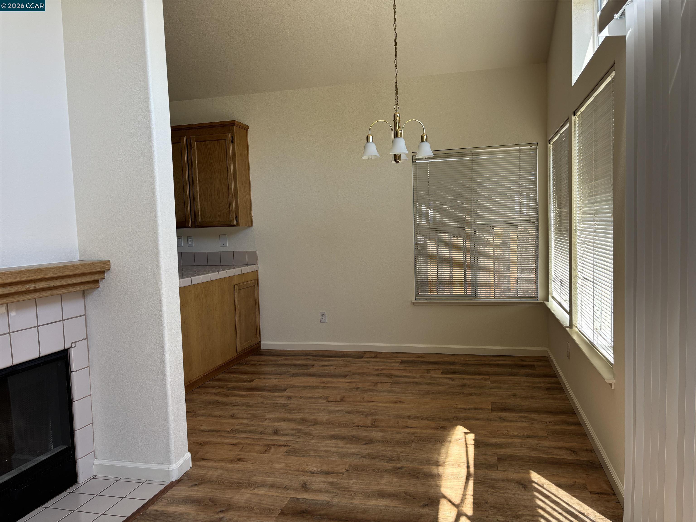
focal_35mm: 26
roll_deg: +1.9
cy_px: 261
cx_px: 348
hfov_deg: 67.3
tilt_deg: -3.6
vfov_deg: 53.1
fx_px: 523
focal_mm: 5.96
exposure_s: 1/206
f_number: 1.6
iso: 40
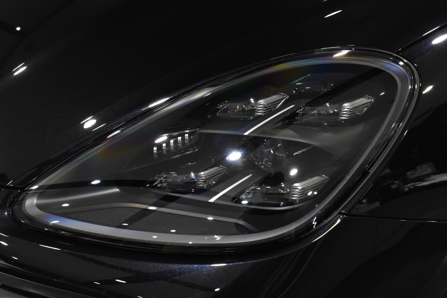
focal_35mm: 44
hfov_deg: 45.0
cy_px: 149
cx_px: 224
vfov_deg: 30.9
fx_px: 540
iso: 2500
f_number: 8
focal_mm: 29
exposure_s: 1/50
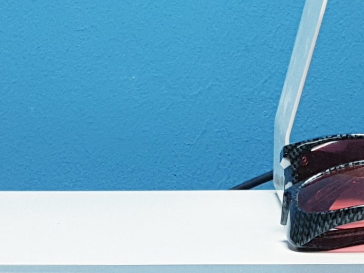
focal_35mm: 89
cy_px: 394
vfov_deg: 15.5
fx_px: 936
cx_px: 223
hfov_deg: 22.0
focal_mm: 4.3
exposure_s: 1/50
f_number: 2.4
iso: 80
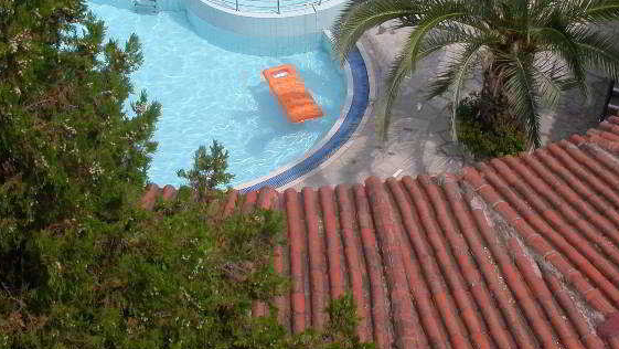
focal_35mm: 59
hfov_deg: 35.2
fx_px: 969
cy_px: 56
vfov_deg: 20.1
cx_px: 393
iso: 100
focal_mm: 7.85
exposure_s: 1/357
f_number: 7.5
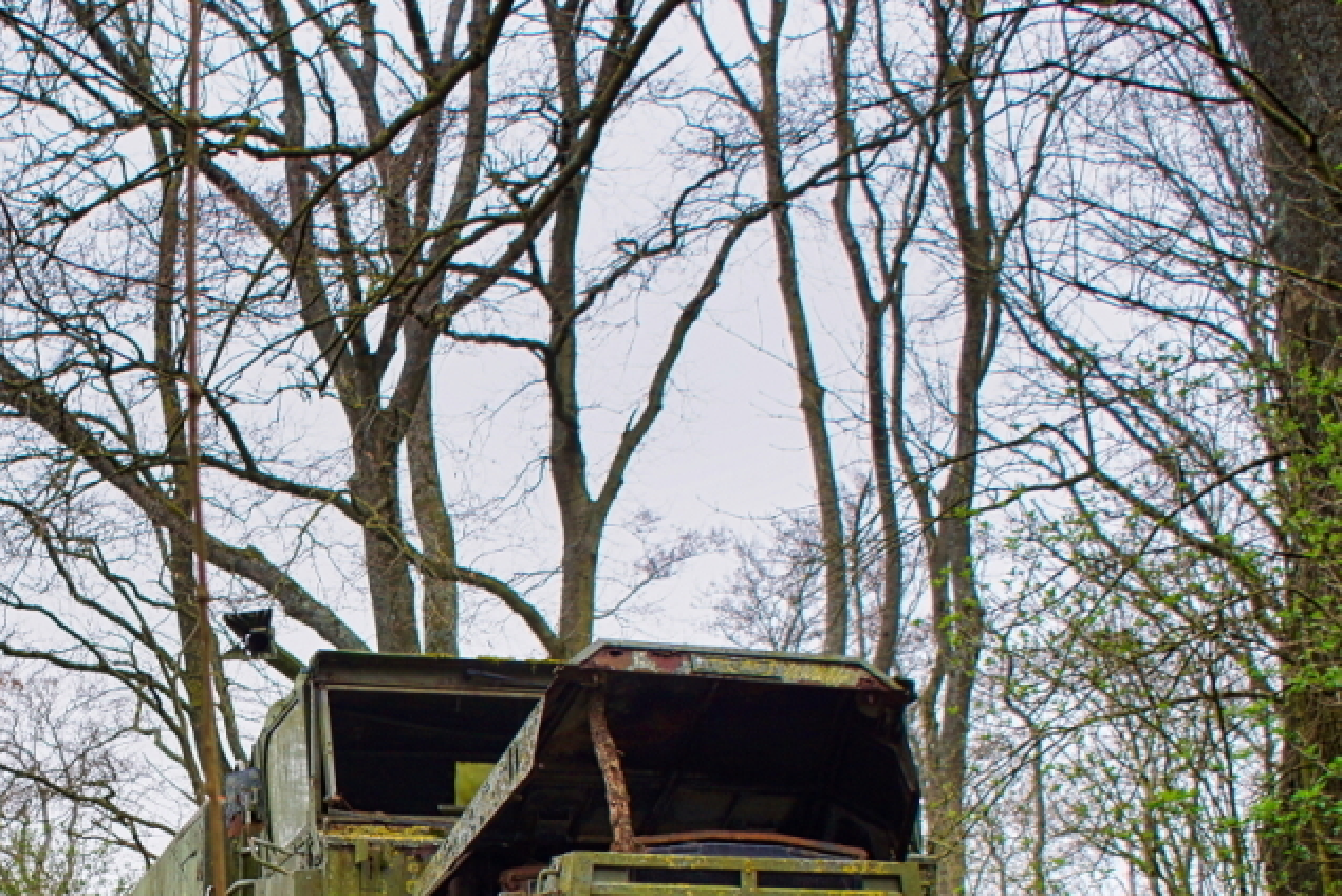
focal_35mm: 68
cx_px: 150
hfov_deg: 28.6
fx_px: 2536
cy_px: 837
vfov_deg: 19.6
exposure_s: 1/160
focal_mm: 24
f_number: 4.5
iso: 160
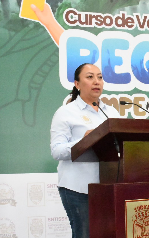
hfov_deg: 12.6
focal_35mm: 100
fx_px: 650
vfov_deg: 20.8
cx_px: 204
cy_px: 133
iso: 20000
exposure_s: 1/200
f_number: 18
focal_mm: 34
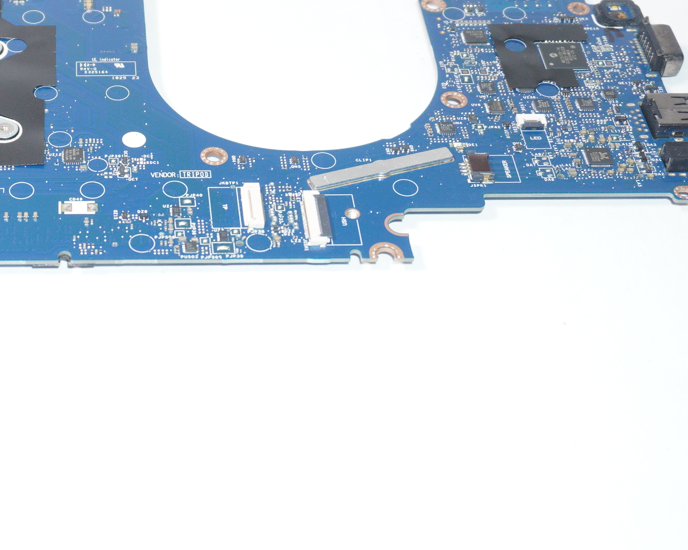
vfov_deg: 20.7
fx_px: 1507
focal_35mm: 74
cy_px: 221
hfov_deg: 24.9
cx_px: 66
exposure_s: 1/160
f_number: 5
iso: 640
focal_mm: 26
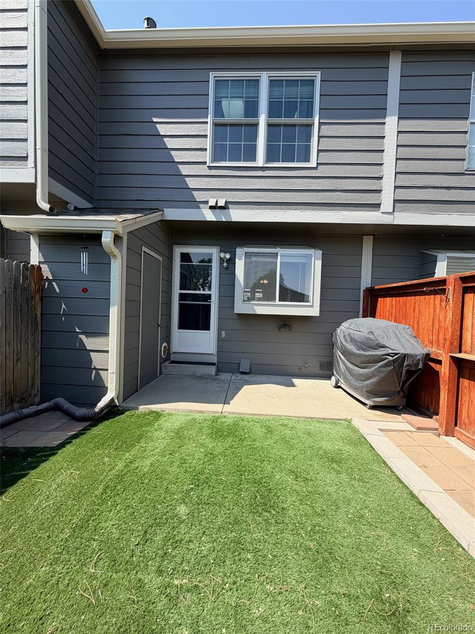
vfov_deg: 102.1
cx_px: 238
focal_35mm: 14
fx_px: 256
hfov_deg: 85.7
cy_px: 317
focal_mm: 2.22
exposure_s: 1/679
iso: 40
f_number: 2.2
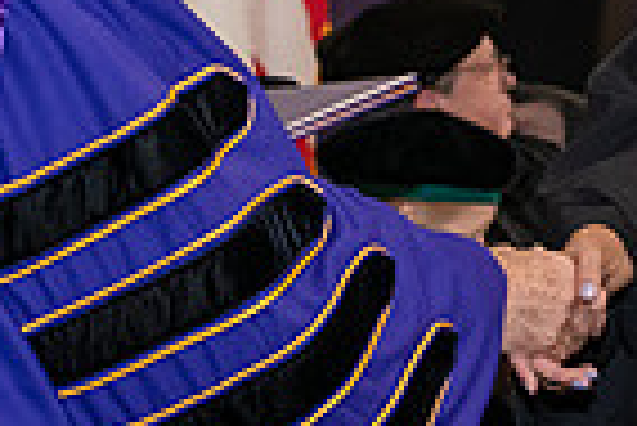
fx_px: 5066
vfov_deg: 4.8
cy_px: -61
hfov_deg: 7.2
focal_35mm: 286
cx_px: 480
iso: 2500
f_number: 5
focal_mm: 70
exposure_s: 1/200
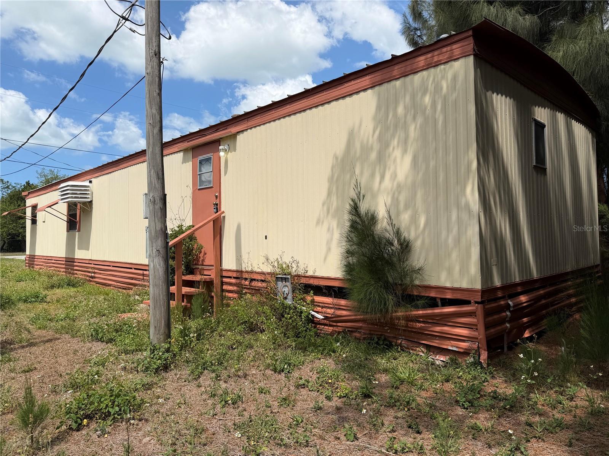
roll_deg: +0.9
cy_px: 228
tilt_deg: +2.2
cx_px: 304
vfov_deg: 56.8
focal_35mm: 24
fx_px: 422
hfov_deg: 71.6
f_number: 1.78
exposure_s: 1/5319
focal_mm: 6.76
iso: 80
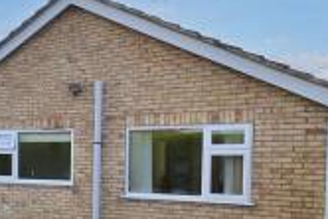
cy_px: 173
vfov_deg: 30.5
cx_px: -45
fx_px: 392
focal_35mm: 43
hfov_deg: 37.0
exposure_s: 1/500
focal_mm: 10
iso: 800
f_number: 11
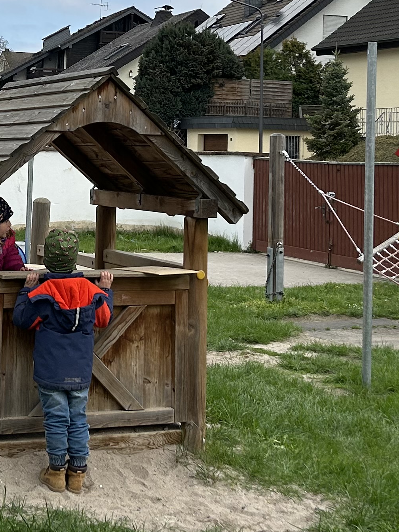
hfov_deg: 18.7
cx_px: 86
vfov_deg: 24.5
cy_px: 89
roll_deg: +0.4
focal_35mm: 78
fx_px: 1199
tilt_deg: +1.0
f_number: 1.5
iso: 50
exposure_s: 1/4274
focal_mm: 5.7
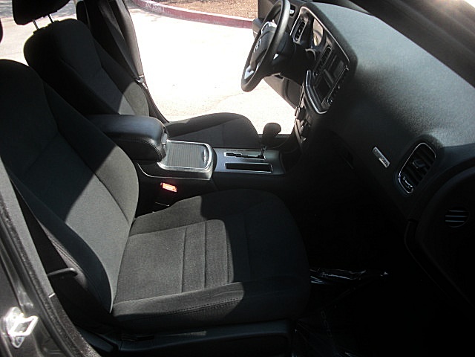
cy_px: 178
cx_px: 238
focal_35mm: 36
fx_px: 494
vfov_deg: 39.7
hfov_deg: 51.4
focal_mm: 6.3
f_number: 2.8
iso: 50
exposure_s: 1/160
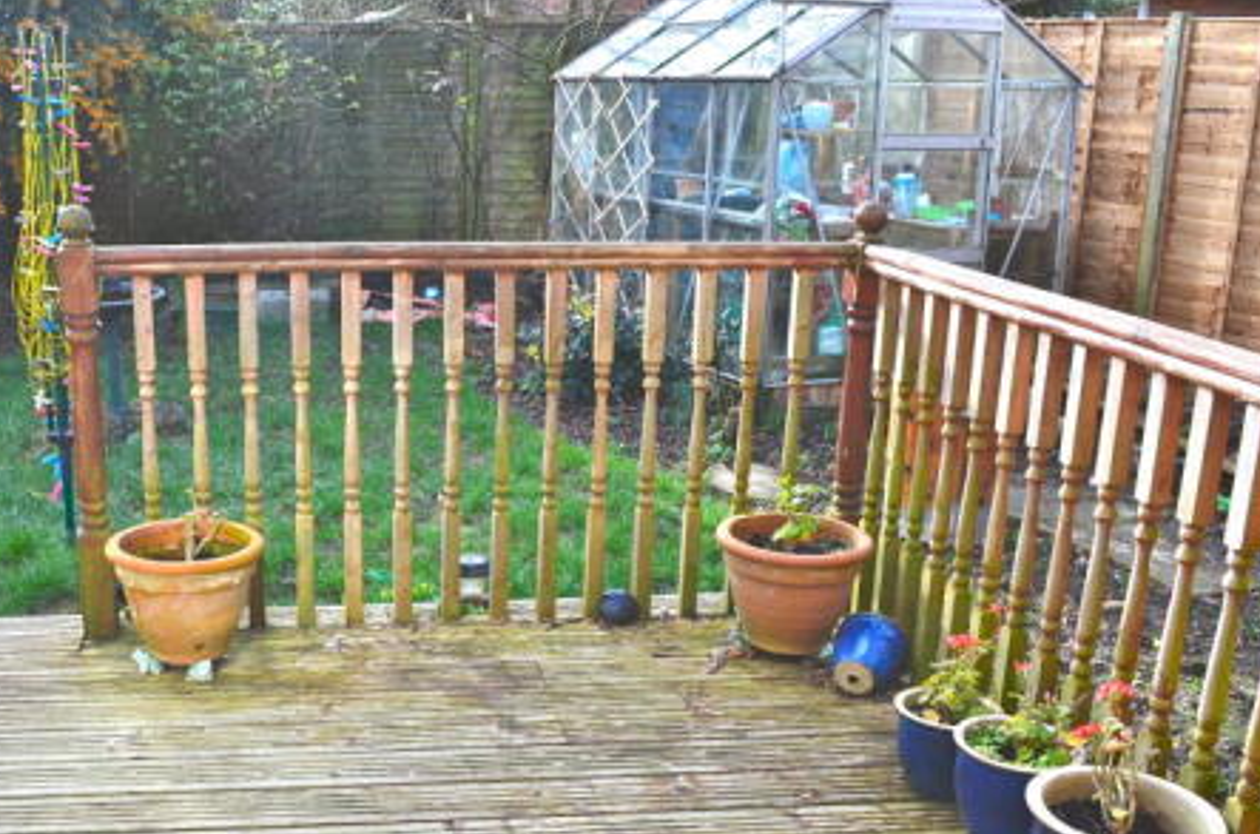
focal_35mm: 40
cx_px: 387
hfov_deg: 47.5
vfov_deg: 33.2
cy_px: 473
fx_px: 1396
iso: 400
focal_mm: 18
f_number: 10
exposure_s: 1/200
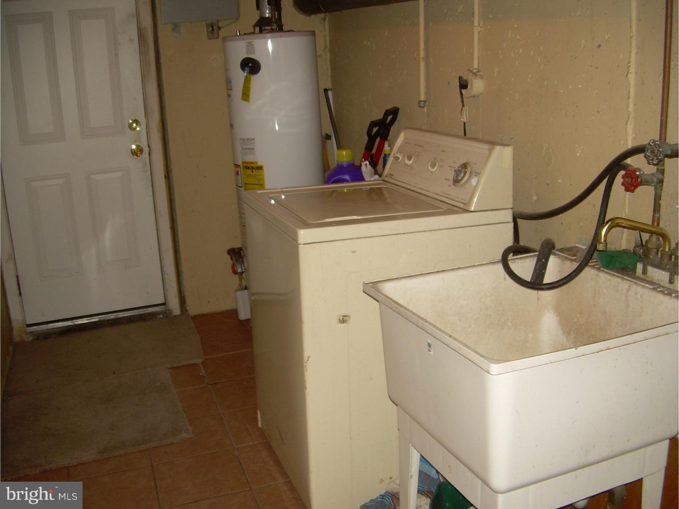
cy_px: 254
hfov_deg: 49.0
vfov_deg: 37.7
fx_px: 745
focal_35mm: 38
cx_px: 340
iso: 50
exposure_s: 1/60
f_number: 2.8
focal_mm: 6.3
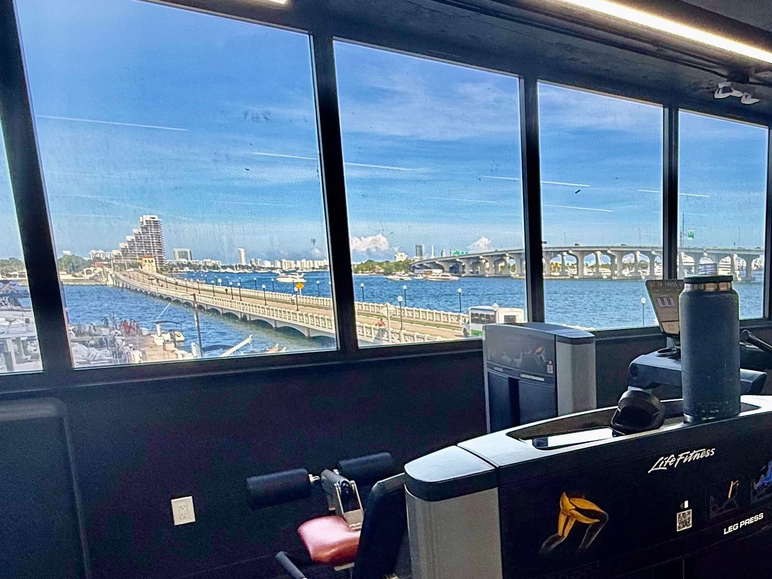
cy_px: 387
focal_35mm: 30
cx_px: 658
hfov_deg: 54.2
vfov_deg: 46.0
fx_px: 669
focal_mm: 2.22
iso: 50
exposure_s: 1/361
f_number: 2.2
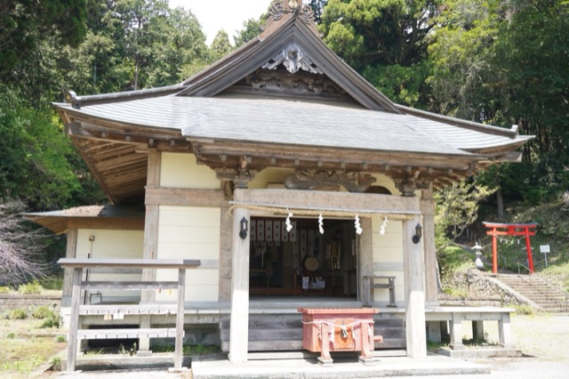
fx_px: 505
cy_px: 190
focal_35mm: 32
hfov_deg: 58.7
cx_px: 284
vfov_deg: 41.1
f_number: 7.1
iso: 400
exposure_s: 1/200
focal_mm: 32
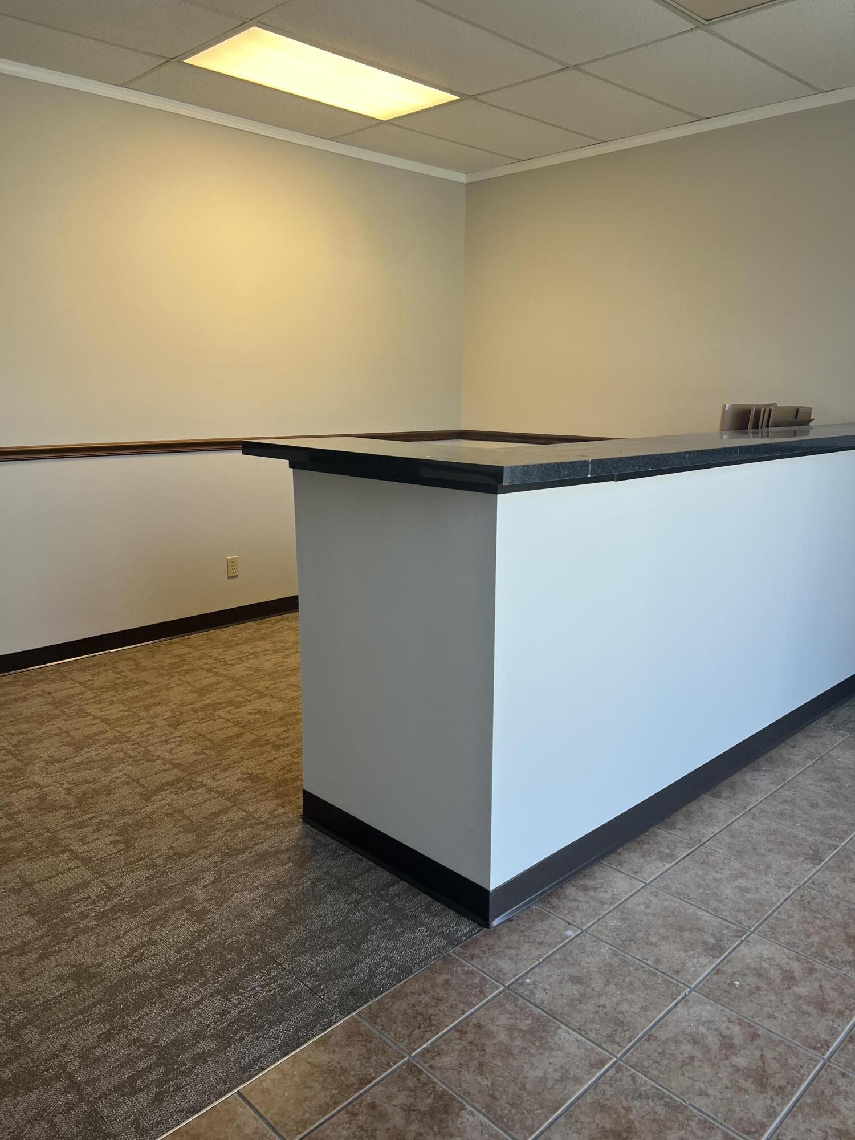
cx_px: 428
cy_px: 570
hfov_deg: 53.1
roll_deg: +0.8
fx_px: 856
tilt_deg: -12.3
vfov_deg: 67.3
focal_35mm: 26
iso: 100
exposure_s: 1/120
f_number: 1.5
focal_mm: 5.7
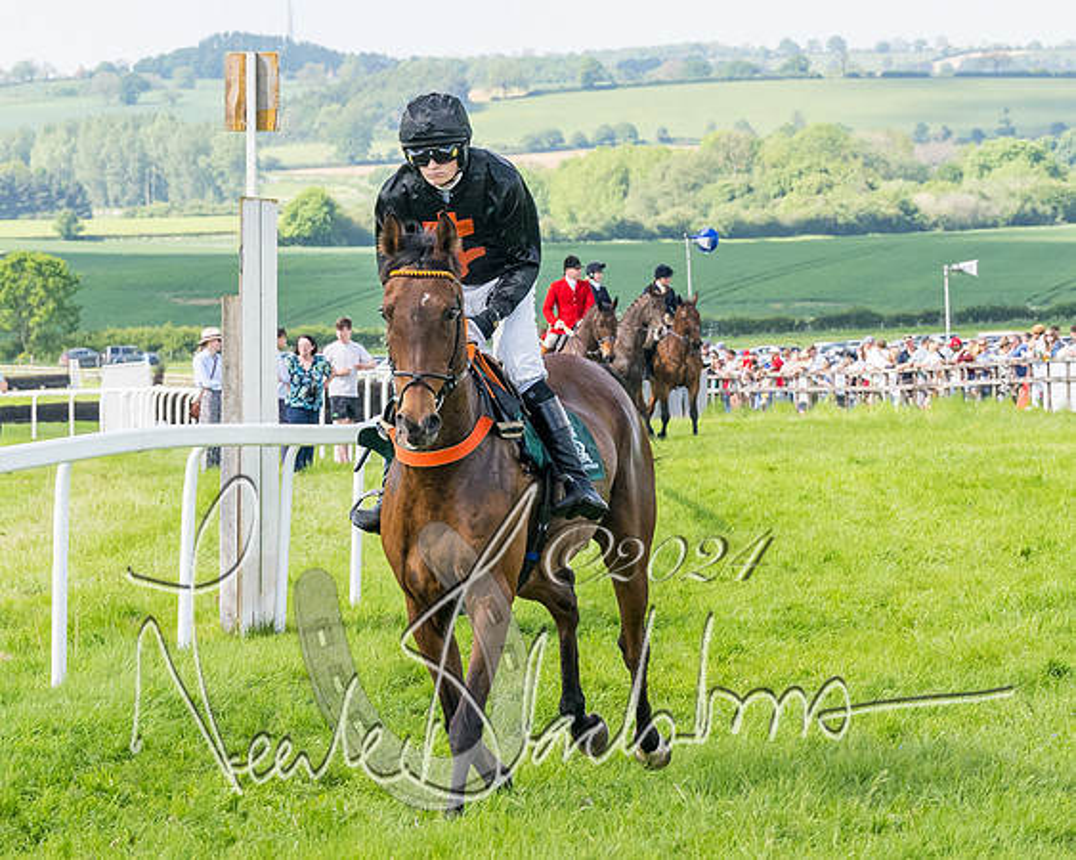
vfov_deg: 7.4
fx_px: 6660
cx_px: 538
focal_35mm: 209
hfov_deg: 9.2
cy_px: 369
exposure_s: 1/1600
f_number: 5
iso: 400
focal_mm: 70
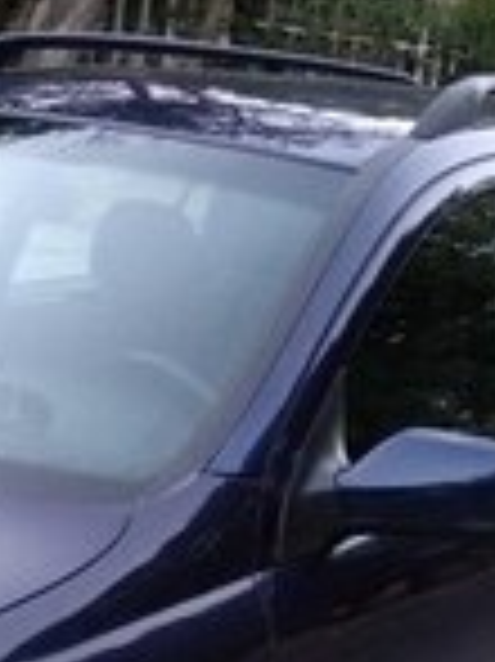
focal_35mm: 88
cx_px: 162
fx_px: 1680
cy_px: 847
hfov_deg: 16.7
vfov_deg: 20.5
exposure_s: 1/20
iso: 800
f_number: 2.2
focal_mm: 3.83
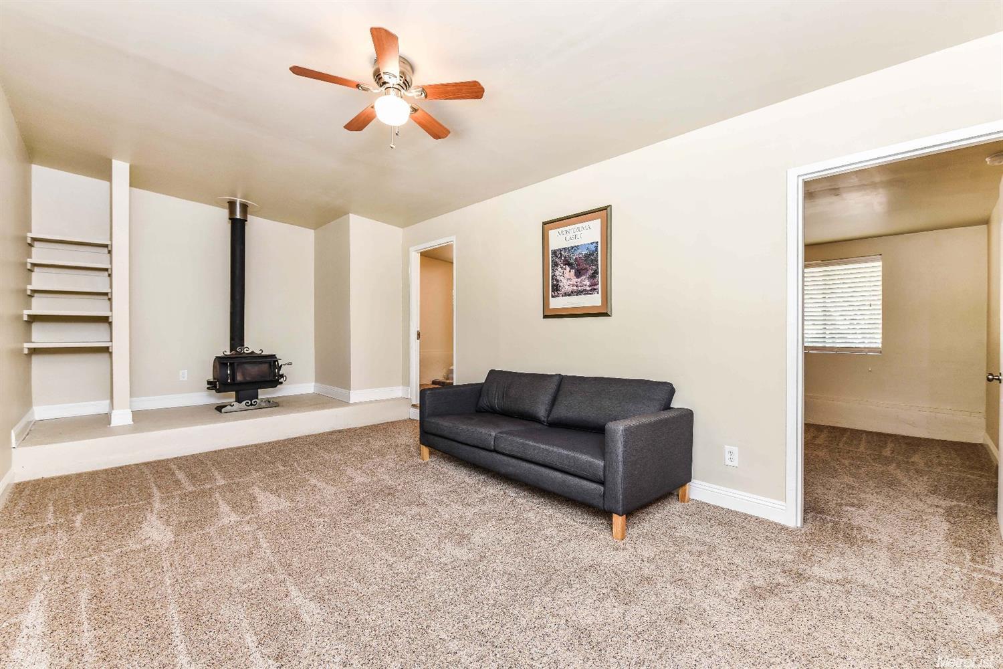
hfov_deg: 100.4
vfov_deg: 77.3
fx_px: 418
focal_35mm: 15
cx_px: 502
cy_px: 334
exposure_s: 1/10
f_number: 5.6
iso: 200
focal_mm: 15
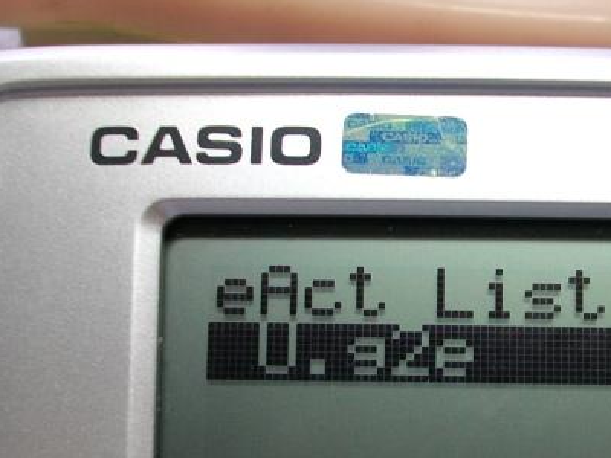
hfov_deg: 23.3
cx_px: 532
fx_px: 1447
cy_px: 386
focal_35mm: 82
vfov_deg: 17.8
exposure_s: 1/56.1
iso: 80
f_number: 2.9
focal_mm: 5.7
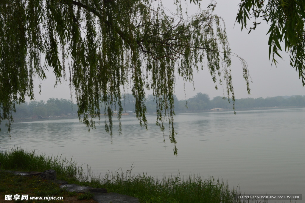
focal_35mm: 42
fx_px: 356
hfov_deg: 46.4
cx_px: 152
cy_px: 102
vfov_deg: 31.8
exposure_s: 1/320
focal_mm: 28
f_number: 11
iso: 400
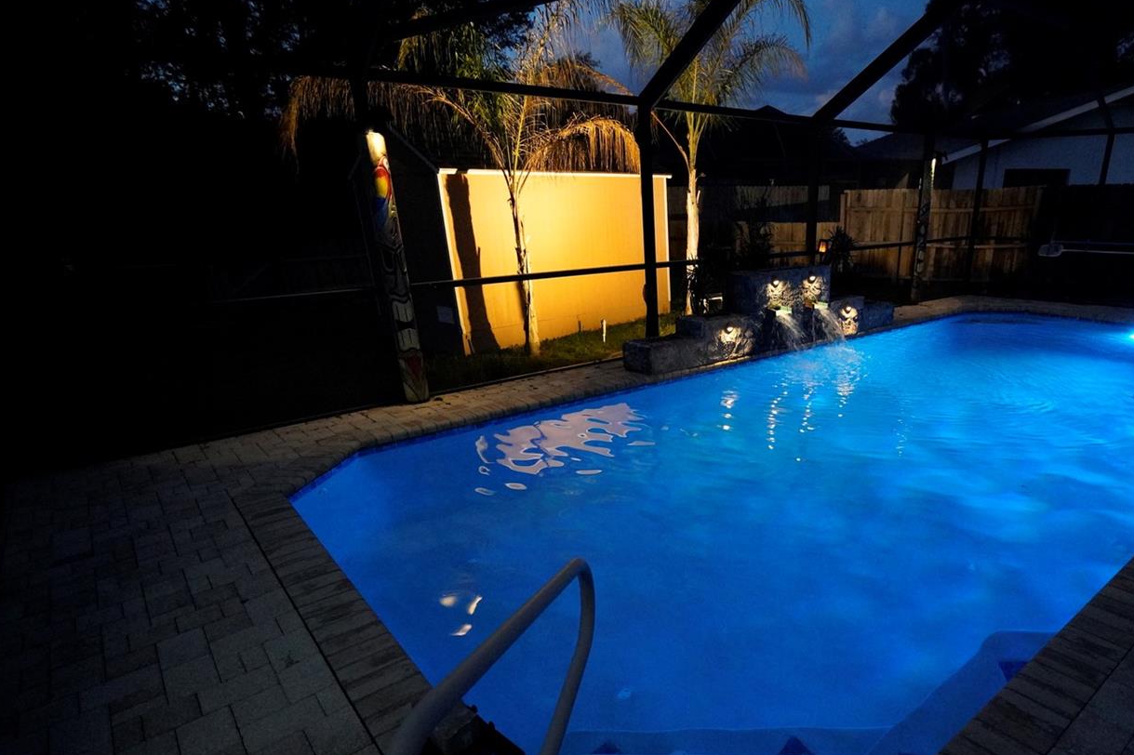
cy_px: 459
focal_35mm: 21
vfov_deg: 58.9
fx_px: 661
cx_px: 719
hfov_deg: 79.5
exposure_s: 1/50
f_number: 4
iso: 12800
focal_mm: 16
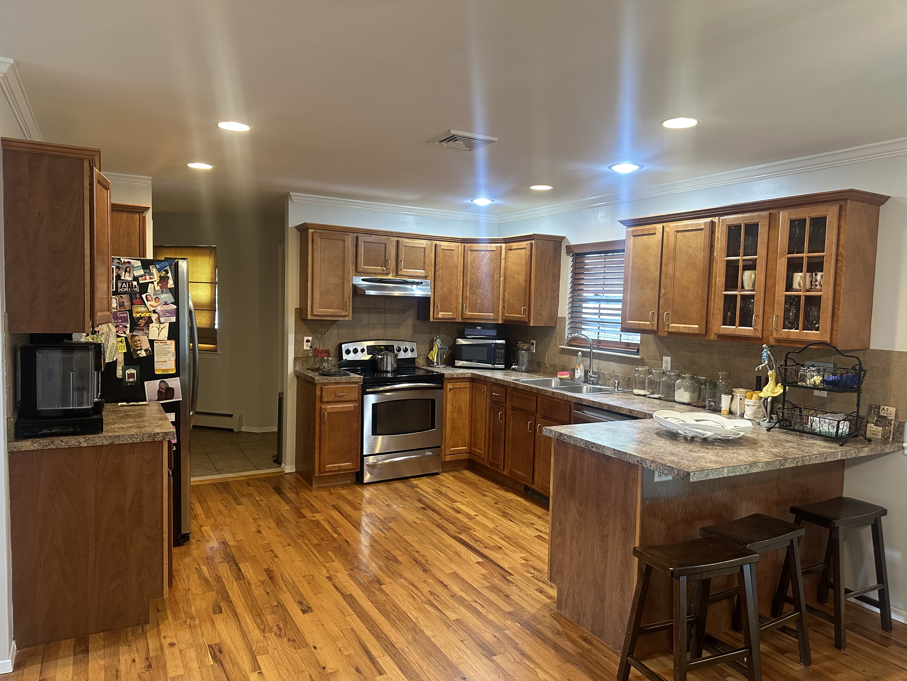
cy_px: 340
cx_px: 454
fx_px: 629
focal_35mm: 24
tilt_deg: -4.2
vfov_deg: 56.8
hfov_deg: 71.6
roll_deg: -2.4
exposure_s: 1/60
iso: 200
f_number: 1.78
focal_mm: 6.86
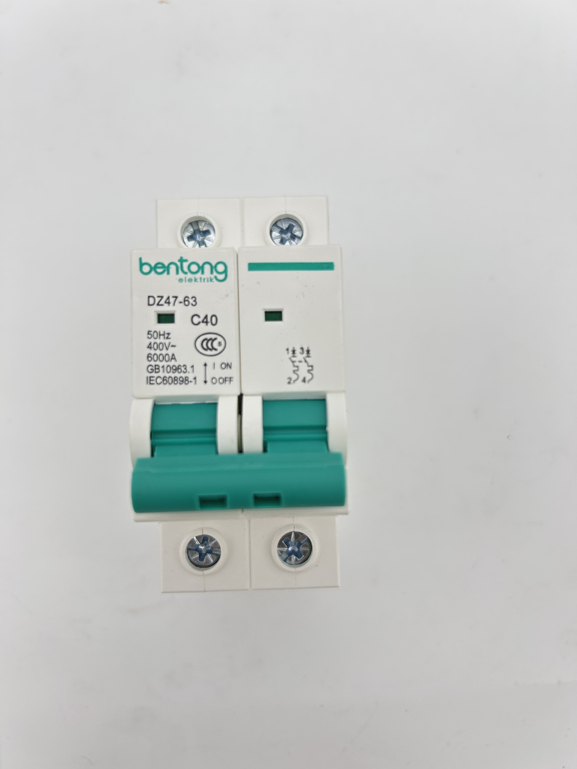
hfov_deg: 53.1
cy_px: 384
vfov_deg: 67.3
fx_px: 578
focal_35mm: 26
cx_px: 288
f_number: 1.5
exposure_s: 1/932
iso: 50
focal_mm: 5.7
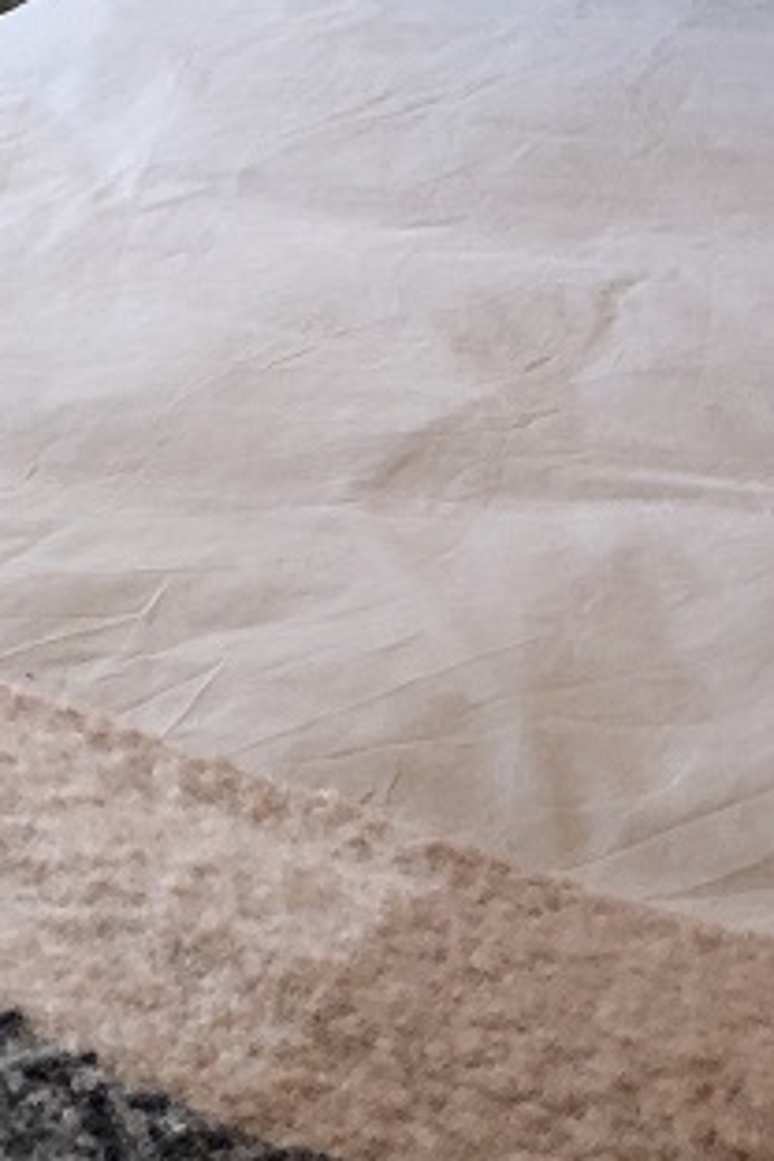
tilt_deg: -1.1
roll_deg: +1.2
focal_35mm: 94
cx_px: -287
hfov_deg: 13.9
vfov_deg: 18.5
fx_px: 3031
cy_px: -700
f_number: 1.8
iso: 40
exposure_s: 1/15
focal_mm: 3.99
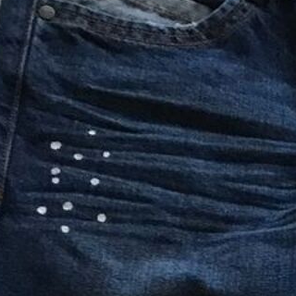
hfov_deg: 14.5
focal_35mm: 114
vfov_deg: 14.9
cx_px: 406
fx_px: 1103
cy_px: 336
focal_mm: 3.3
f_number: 2.4
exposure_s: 1/25
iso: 200
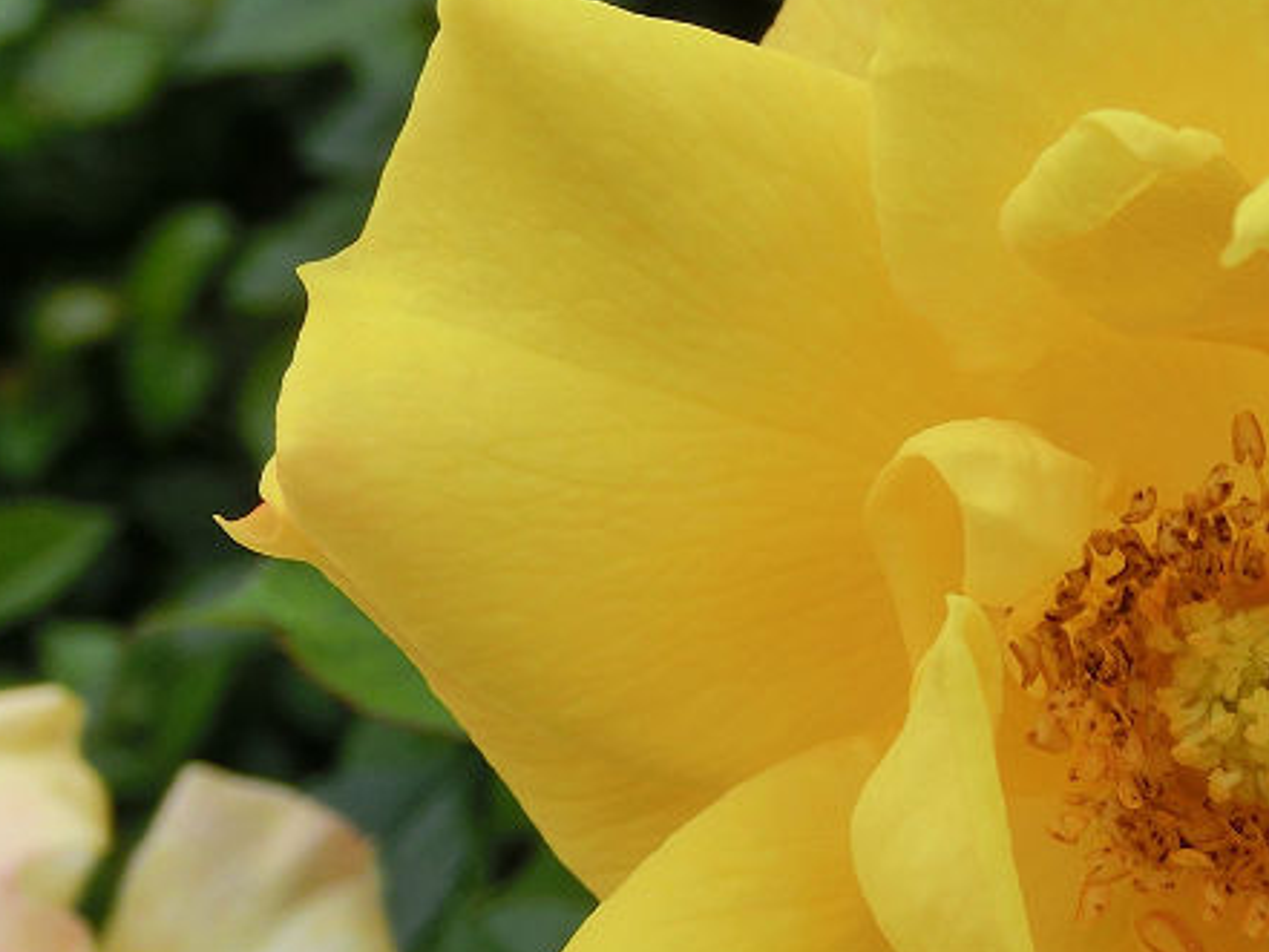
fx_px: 2384
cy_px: 874
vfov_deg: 22.0
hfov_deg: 27.6
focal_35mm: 65
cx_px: 1341
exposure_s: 1/640
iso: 80
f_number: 3
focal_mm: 5
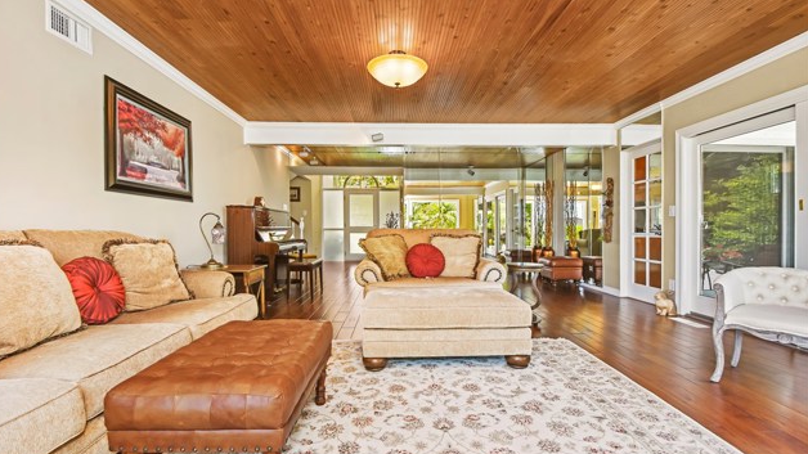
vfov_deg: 67.1
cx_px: 398
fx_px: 343
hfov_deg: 99.4
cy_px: 230
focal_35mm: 16
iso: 320
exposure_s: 1/50
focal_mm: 10
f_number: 8
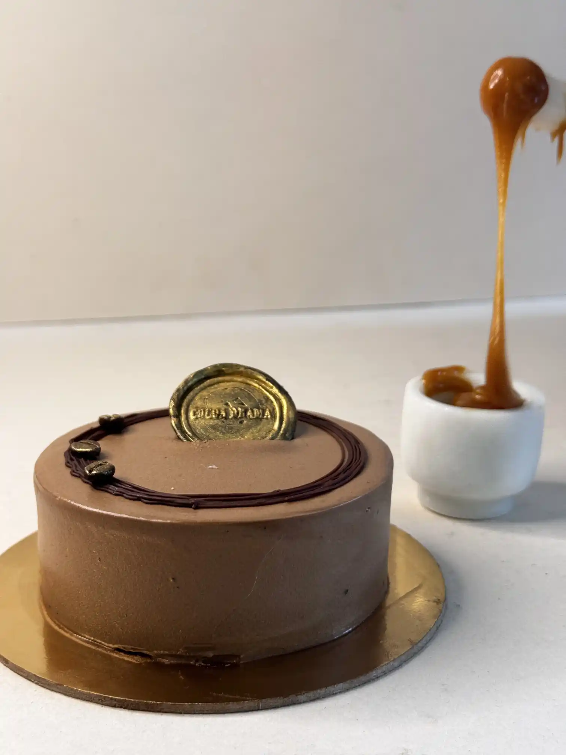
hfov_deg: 30.3
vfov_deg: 39.7
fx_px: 1046
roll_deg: -0.9
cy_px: 378
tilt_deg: -13.2
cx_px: 283
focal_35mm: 48
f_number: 1.78
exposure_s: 1/59
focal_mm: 6.76
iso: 100
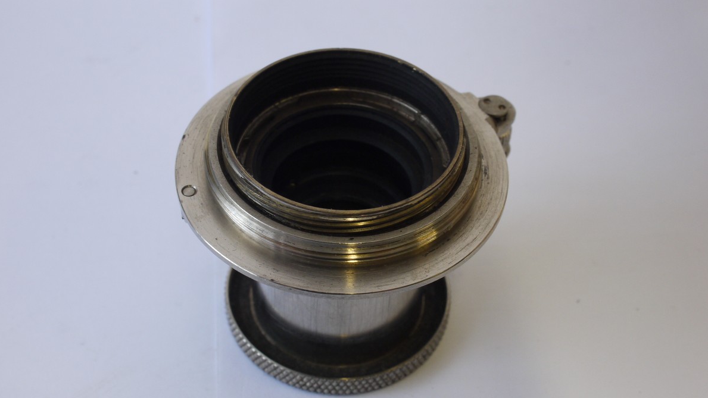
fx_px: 1239
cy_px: 210
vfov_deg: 18.3
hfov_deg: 31.9
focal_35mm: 66
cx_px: 355
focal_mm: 30
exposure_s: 1/13
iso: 400
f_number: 10
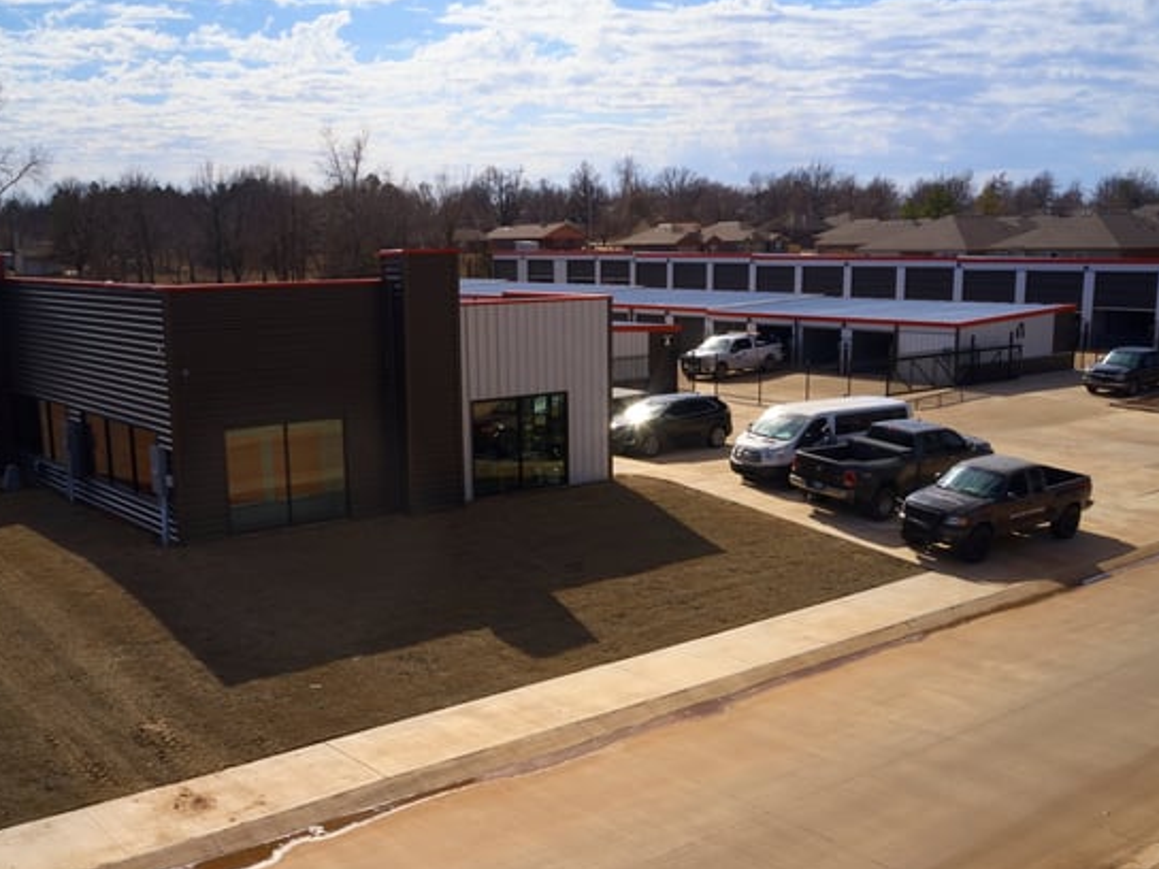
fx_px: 1272
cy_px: 538
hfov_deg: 49.0
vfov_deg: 37.5
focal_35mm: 38
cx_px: 565
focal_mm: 10.26
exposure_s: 1/30
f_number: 9
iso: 100
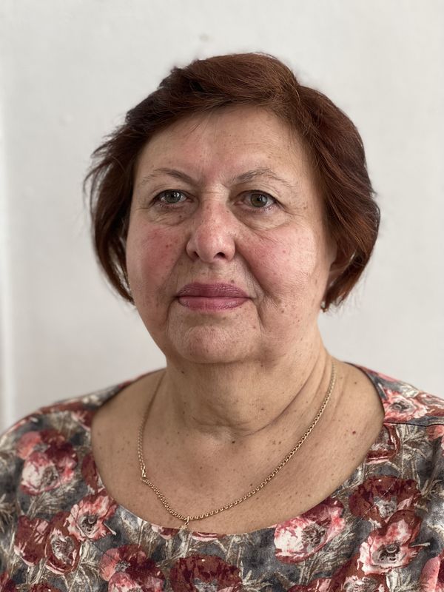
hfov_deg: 19.1
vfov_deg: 25.3
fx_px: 1317
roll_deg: +1.1
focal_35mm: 77
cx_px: 222
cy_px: 296
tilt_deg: -5.3
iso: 100
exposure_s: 1/121
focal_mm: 9
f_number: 2.8
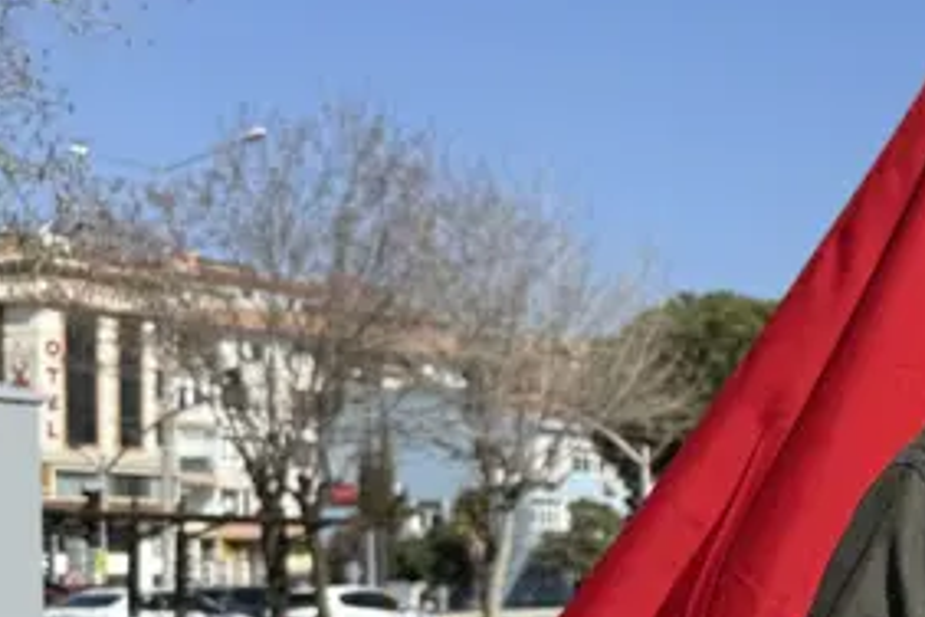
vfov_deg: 17.3
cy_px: 542
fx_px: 2004
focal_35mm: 78
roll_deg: +1.6
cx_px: 1381
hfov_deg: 21.8
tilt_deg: -0.6
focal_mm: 6.76
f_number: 1.78
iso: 80
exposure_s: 1/4975
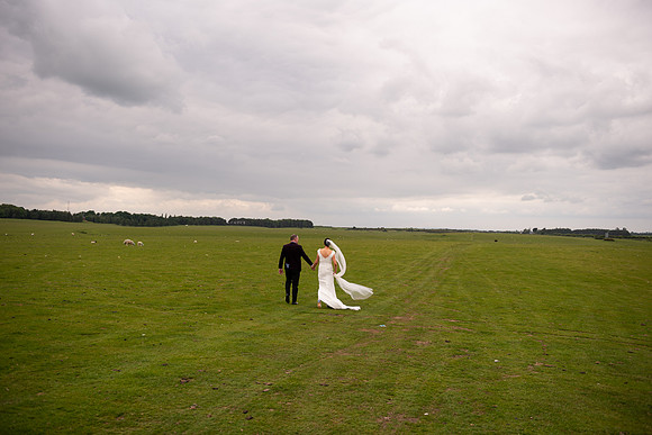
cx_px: 326
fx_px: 616
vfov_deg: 38.9
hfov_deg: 55.8
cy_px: 218
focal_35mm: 34
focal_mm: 34
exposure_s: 1/320
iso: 64
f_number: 3.5
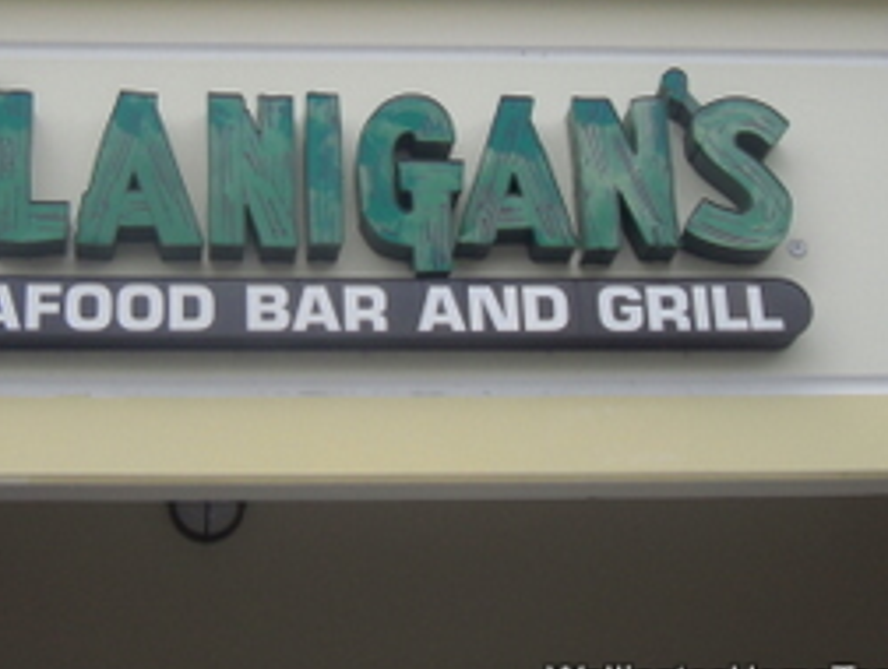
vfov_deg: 17.9
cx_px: 275
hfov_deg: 23.7
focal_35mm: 82
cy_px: 155
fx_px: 2108
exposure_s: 1/500
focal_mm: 8.2
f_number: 3.8
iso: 80
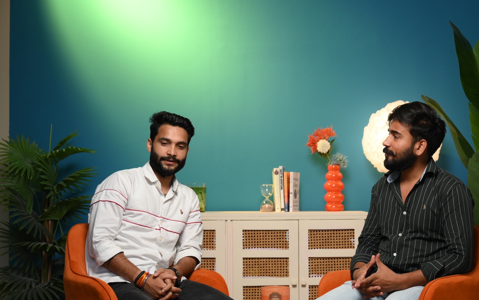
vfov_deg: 20.3
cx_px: 271
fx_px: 836
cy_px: 187
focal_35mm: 64
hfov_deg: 31.9
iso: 1000
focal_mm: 51
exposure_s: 1/200
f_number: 3.2
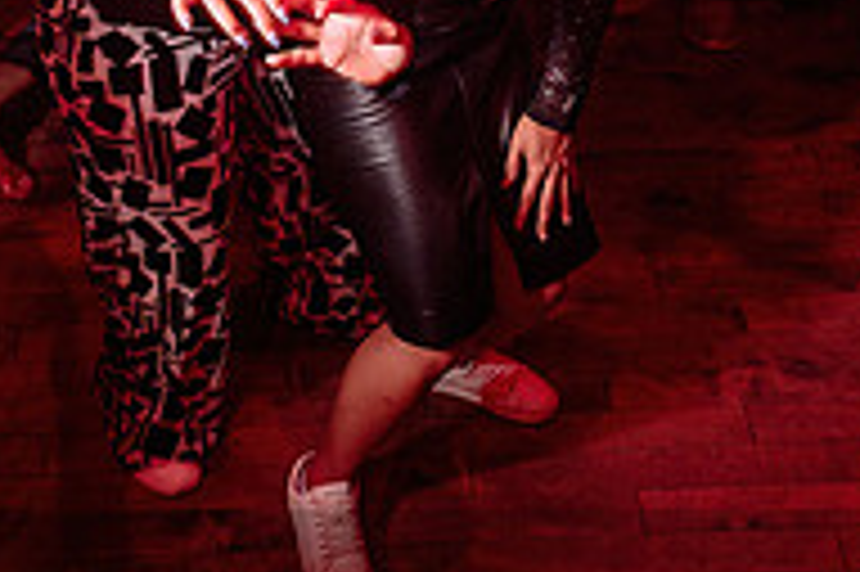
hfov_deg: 27.7
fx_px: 1742
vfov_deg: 18.3
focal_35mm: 73
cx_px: 396
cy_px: 43
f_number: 3.2
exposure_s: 1/40
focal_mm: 24
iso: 800
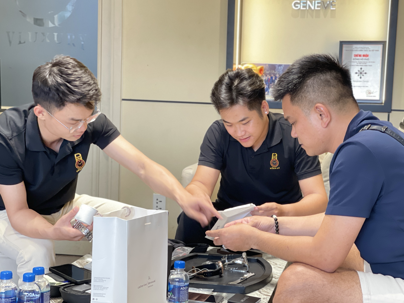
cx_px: 213
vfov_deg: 21.6
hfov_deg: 28.6
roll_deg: -1.7
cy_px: 151
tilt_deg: -5.4
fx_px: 794
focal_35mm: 68
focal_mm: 7.5
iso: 250
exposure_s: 1/40
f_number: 2.2
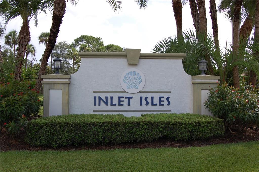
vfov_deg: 34.1
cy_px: 86
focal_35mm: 39
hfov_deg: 49.6
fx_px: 280
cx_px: 130
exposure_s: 1/320
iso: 200
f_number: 9
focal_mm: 26
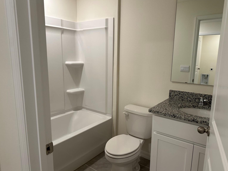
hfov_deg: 69.4
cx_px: 115
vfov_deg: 54.9
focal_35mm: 25
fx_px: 165
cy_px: 88
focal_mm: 6.86
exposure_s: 1/120
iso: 200
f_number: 1.78
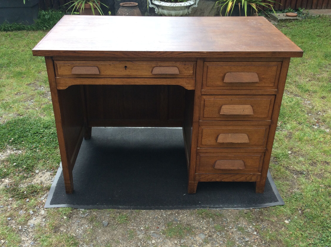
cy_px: 110
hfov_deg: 50.2
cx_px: 160
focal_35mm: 37
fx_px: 353
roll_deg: -0.7
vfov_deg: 38.5
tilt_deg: -29.6
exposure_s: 1/280
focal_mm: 3.3
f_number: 2.4
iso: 32
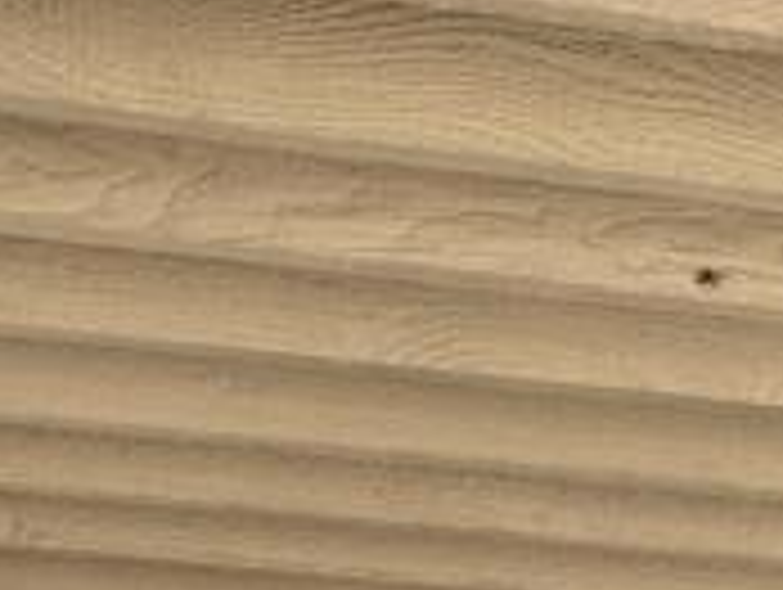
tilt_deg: -4.9
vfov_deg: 8.9
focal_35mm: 141
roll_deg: -0.5
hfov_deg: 12.0
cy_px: 1684
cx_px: 1719
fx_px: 3194
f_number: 1.78
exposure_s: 1/518
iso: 80
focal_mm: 6.76
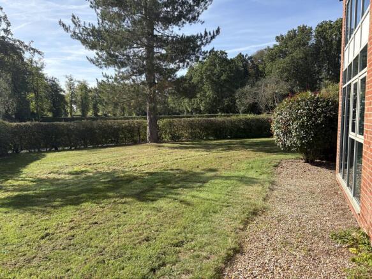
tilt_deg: -3.6
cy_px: 140
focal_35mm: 26
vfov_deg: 53.0
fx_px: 279
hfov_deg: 67.3
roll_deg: +0.4
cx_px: 186
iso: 50
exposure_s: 1/1848
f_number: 1.6
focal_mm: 5.96
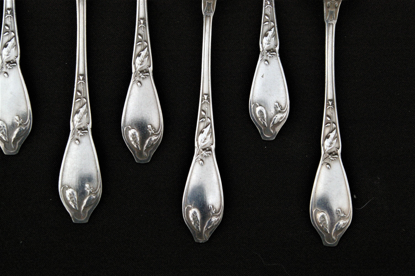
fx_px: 449
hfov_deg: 49.6
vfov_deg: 34.1
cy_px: 138
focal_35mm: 39
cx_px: 208
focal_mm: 26
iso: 1600
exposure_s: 1/350
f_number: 8
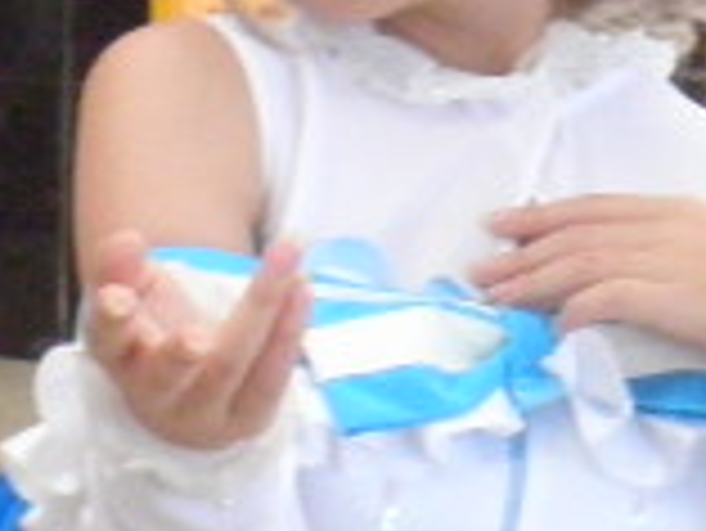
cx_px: 279
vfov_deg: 5.0
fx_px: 6082
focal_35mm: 298
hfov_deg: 6.6
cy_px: -148
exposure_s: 1/60
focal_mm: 13
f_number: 4.7
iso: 800
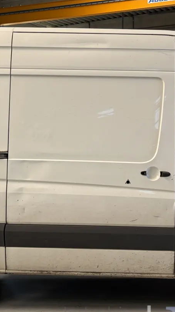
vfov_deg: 31.4
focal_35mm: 67
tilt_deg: +1.4
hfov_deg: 18.0
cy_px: 141
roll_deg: +0.4
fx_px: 552
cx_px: 87
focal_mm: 5.96
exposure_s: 1/148
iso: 32
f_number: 1.6
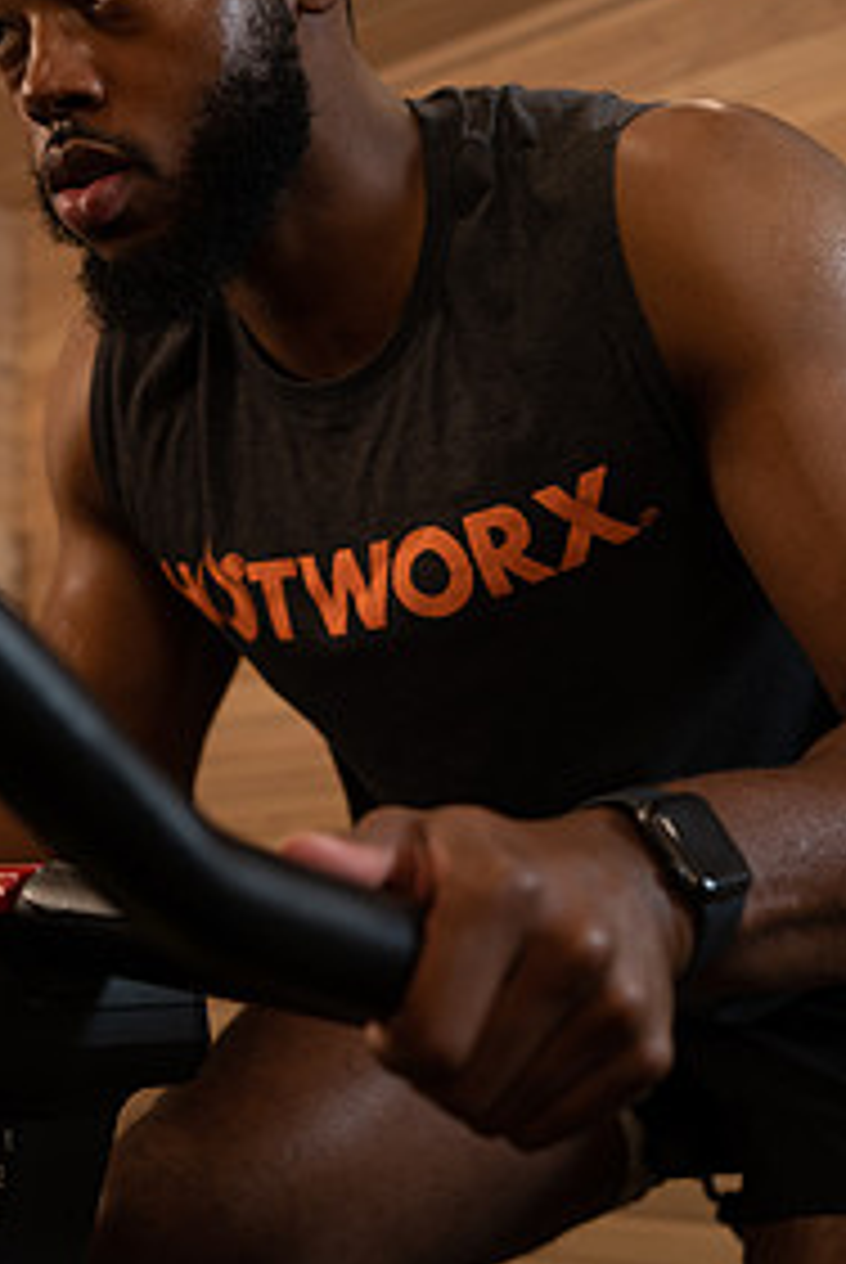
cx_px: 230
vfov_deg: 35.3
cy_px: 445
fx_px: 1969
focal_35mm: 56
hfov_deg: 24.0
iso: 400
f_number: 2.8
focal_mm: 35
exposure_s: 1/160
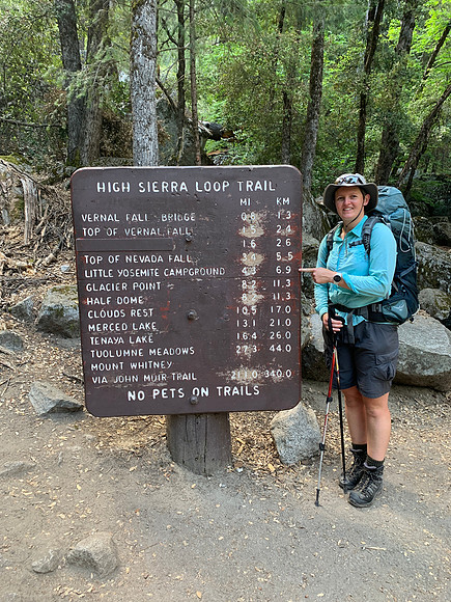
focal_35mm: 26
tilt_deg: -5.9
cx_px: 226
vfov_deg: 67.3
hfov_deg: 53.1
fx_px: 452
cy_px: 301
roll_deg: +0.5
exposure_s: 1/61
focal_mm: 4.25
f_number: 1.8
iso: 100
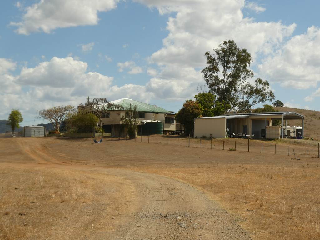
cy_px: 120
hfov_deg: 27.8
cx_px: 160
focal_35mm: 70
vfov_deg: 21.0
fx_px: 647
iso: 80
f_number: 4.5
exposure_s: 1/1000
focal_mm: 12.5
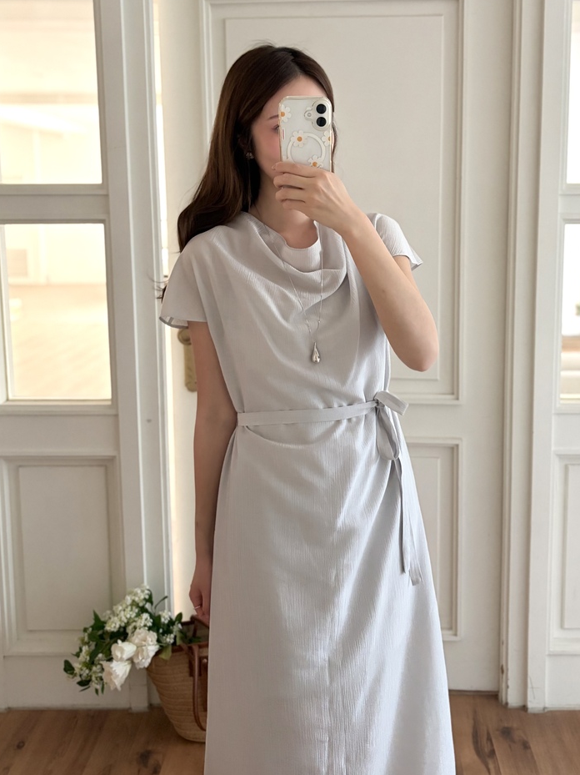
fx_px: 626
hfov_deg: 49.7
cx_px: 310
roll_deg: -0.5
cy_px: 383
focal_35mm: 28
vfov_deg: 63.5
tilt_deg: -17.2
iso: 320
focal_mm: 5.96
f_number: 1.6
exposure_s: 1/60
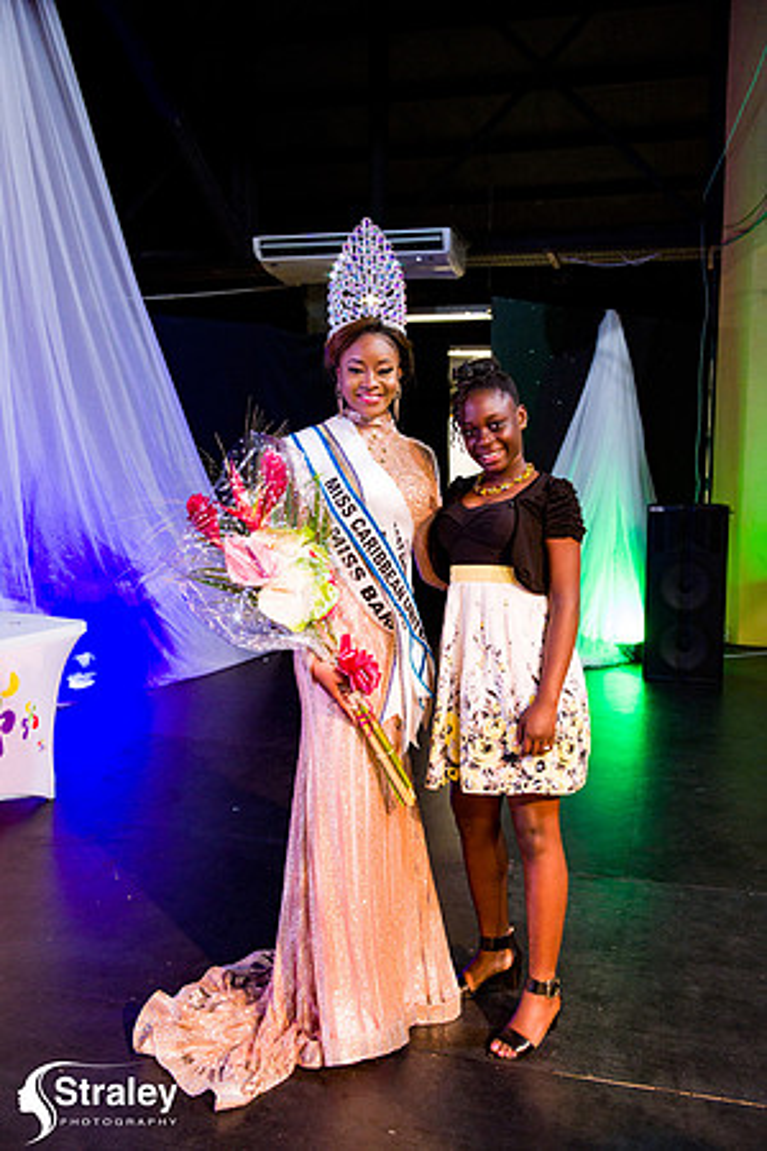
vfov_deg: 55.8
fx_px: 1086
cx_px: 384
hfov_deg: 38.9
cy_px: 576
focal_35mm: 34
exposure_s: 1/160
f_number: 5
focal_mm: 34
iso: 4000
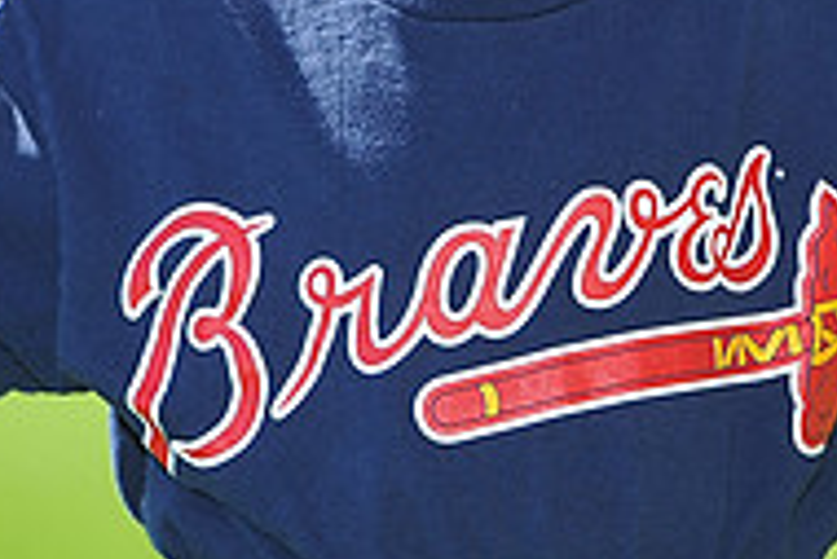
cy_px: -202
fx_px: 11703
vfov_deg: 2.7
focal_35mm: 503
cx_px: 577
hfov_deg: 4.1
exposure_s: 1/640
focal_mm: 165
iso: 200
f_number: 4.5
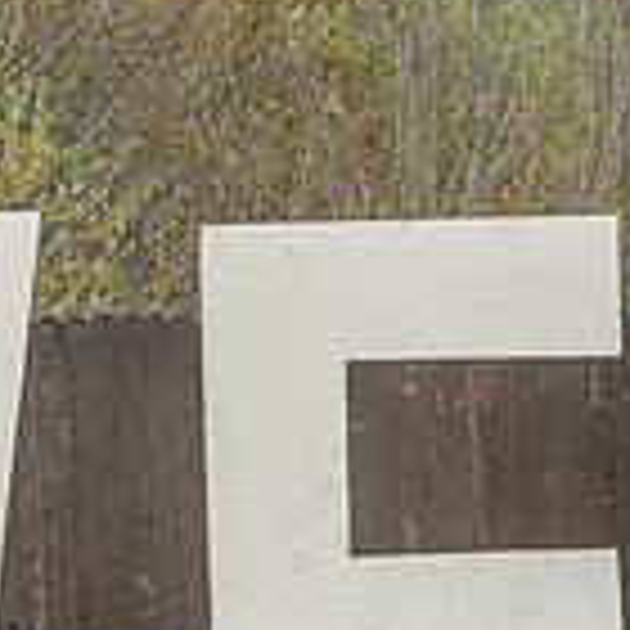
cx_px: -445
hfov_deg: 12.2
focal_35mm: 133
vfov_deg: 13.1
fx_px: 2739
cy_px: 129
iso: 200
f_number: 5.6
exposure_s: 1/125
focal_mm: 28
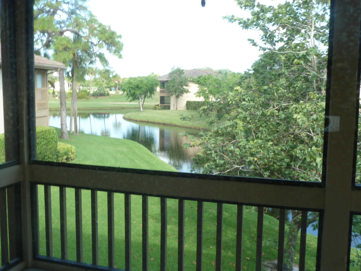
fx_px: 386
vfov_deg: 38.7
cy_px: 136
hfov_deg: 50.1
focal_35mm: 37
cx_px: 180
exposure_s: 1/30
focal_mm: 6.1
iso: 80
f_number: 5.6
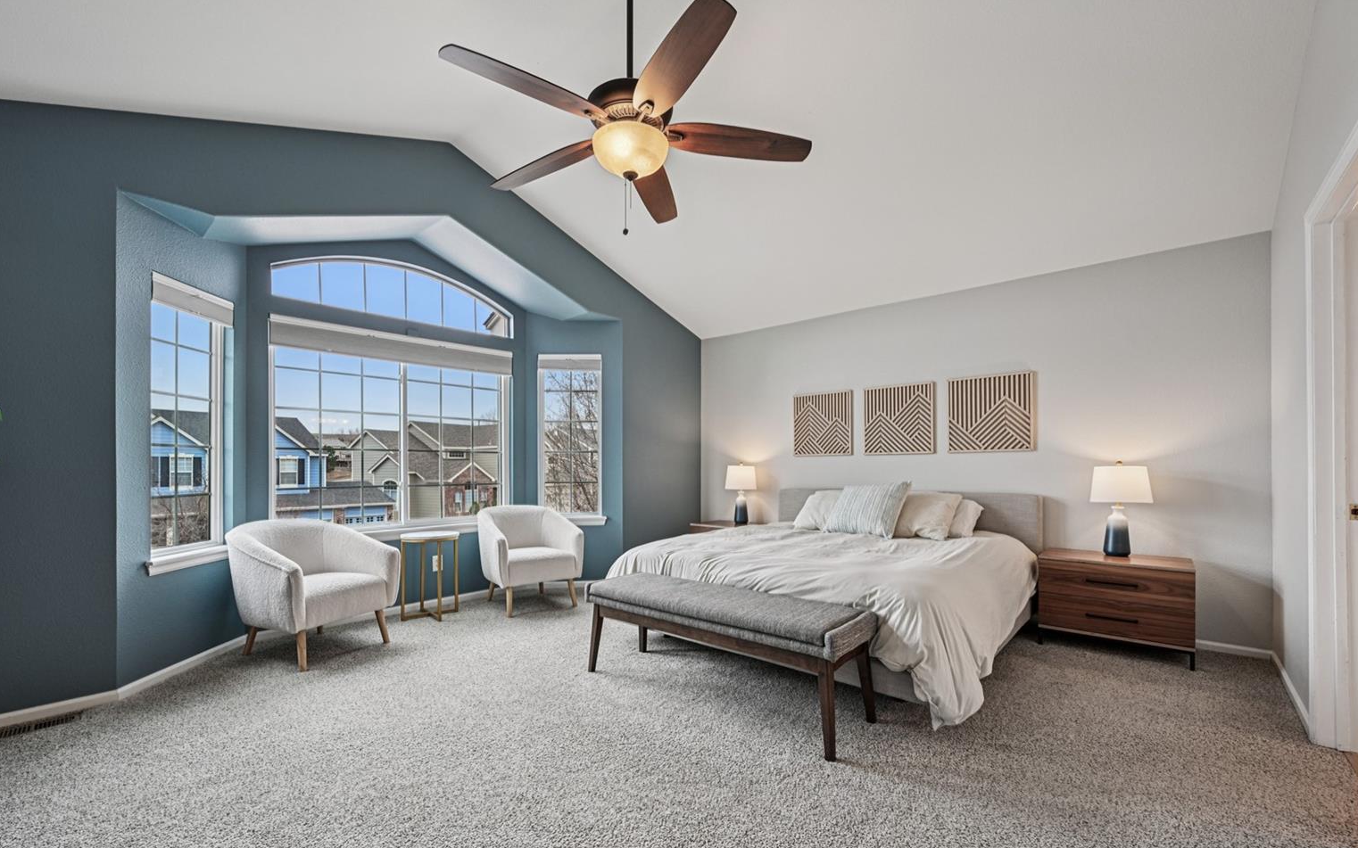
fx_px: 555
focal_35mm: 15
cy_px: 459
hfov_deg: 101.5
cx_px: 666
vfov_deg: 74.6
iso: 200
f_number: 8
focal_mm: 14
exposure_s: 1/15
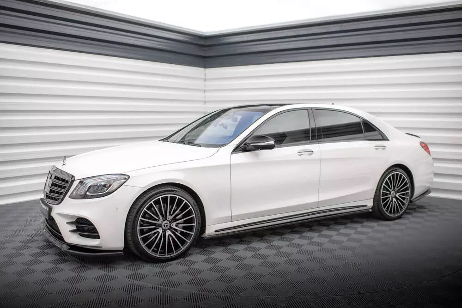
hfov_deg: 54.2
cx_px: 231
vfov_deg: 37.7
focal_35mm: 35
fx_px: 452
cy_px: 154
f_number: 2.5
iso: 500
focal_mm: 35
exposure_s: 1/160
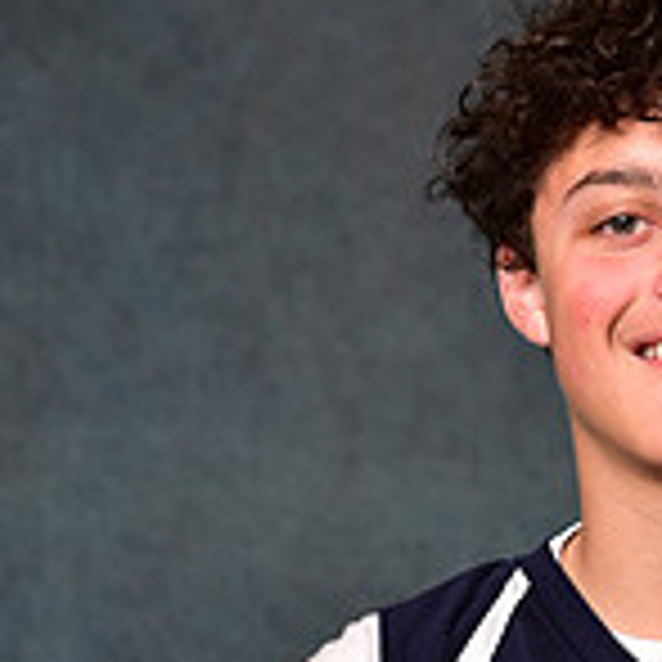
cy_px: 811
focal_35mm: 234
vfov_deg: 7.4
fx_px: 5063
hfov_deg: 7.4
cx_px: 660
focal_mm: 70
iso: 100
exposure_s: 1/200
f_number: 5
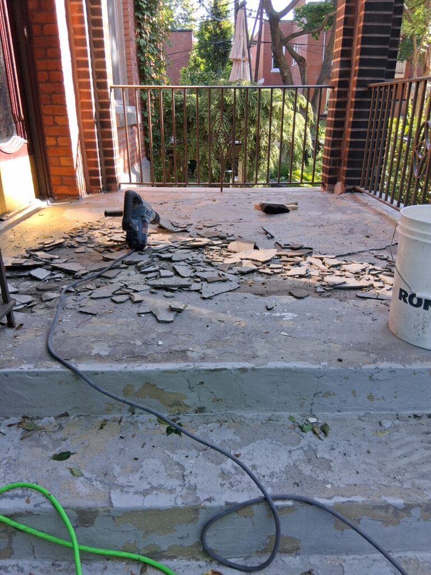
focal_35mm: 26
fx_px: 432
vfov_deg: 67.3
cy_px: 288
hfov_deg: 53.1
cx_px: 216
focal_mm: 3.98
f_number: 1.8
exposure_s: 1/120
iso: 40
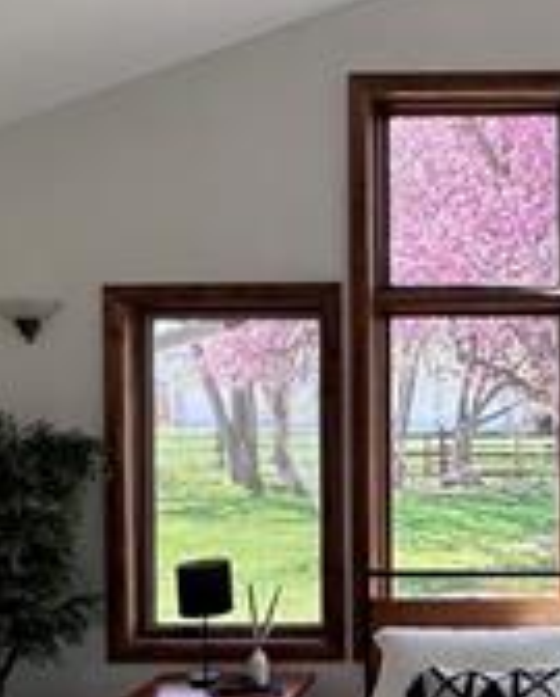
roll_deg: +0.0
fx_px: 1074
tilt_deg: -0.1
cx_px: 552
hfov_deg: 27.6
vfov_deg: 35.8
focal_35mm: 52
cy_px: 415
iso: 40
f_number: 2.2
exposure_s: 1/155
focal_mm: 2.22
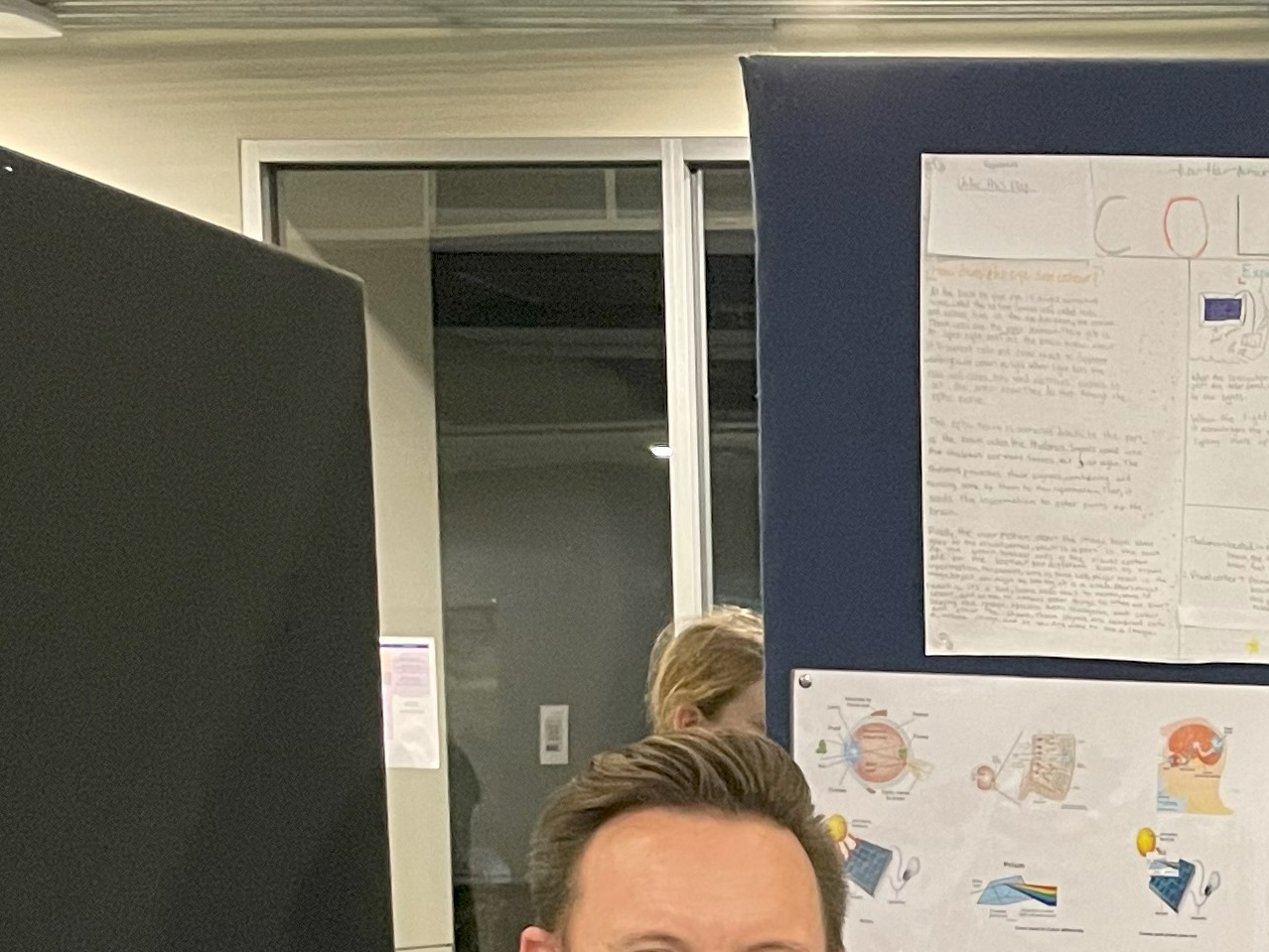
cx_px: 1586
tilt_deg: -7.9
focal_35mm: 82
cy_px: 1229
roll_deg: -0.6
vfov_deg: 17.0
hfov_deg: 21.8
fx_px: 3007
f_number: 1.6
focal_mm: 4.2
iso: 400
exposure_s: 1/50
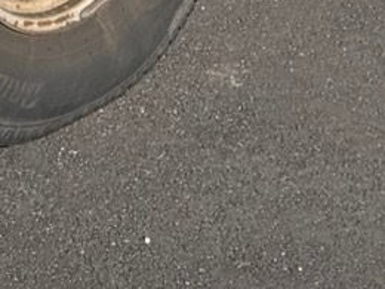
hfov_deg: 10.4
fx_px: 2102
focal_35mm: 189
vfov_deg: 6.7
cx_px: -12
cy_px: -751
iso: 80
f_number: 1.78
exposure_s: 1/3759
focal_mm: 6.76
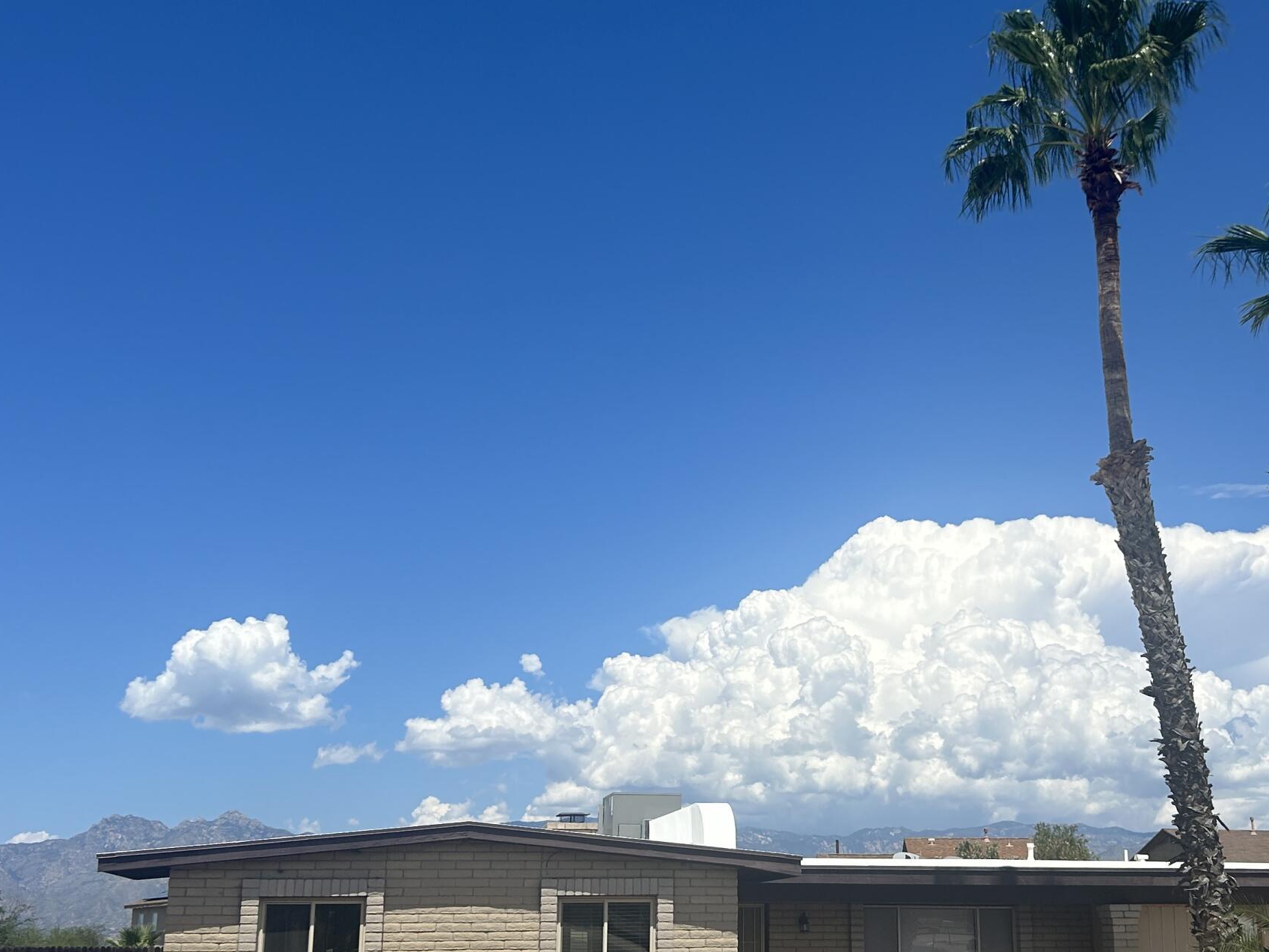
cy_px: 507
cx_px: 755
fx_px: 1686
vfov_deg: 31.5
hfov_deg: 41.1
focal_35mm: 46
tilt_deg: +14.8
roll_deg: +0.3
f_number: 1.5
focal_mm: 5.7
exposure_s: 1/7463
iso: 50
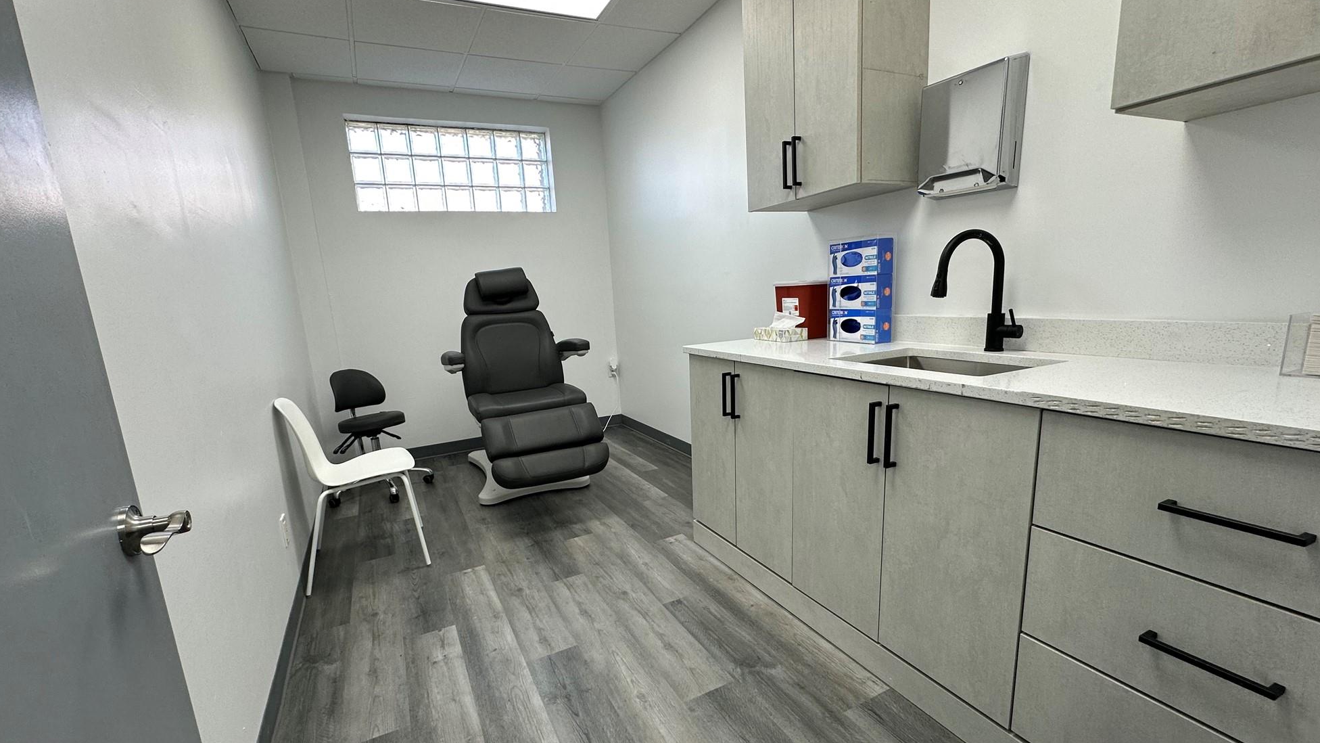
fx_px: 560
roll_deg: +3.9
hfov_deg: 99.3
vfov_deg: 67.0
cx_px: 643
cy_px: 403
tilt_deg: -10.0
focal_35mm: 16
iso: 80
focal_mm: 2.22
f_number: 2.2
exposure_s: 1/120
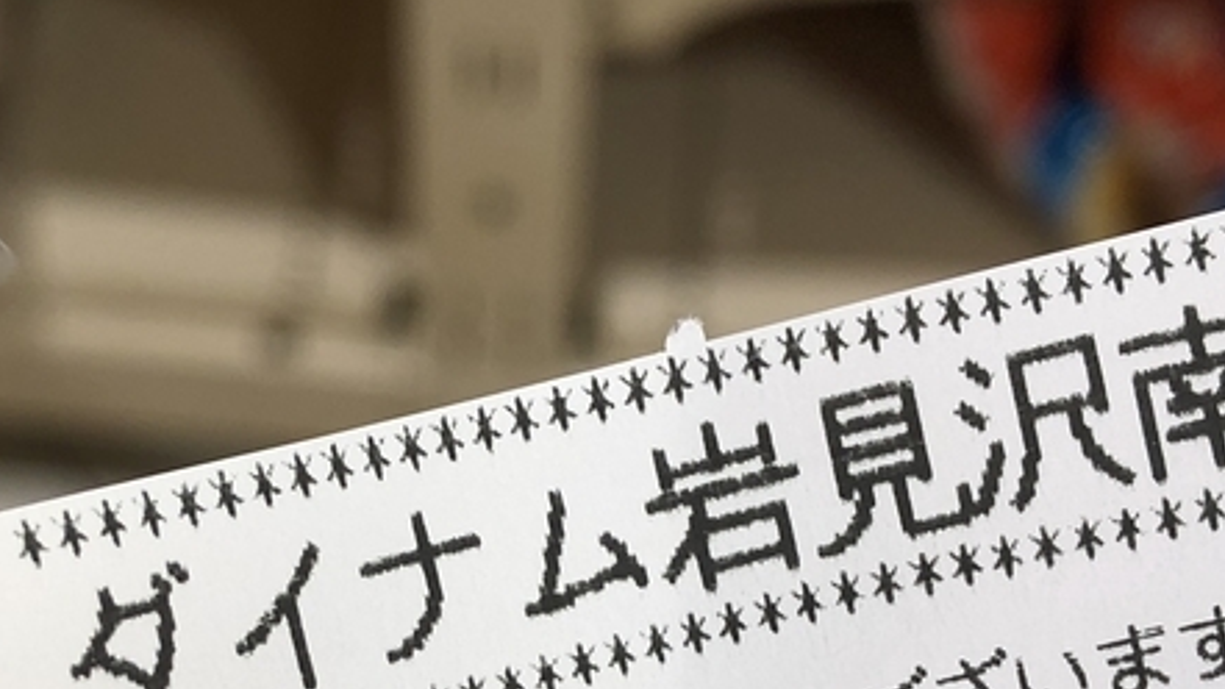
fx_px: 2696
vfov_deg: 14.3
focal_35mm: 83
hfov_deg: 25.5
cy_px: 733
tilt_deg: -65.2
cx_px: 481
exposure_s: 1/100
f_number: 1.8
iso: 40
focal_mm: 3.99
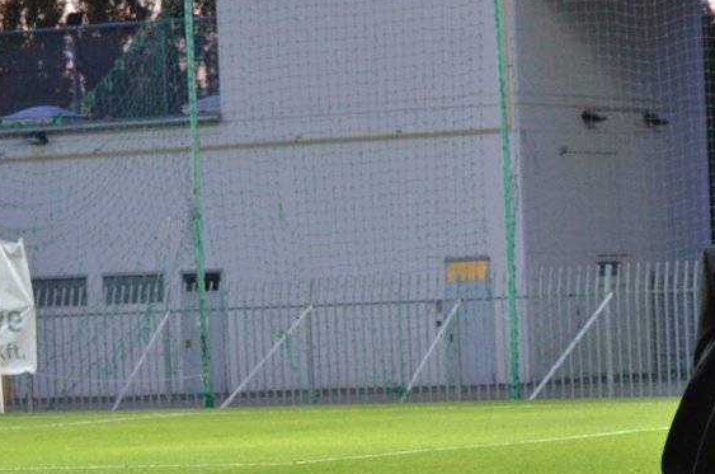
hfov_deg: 9.2
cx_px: 707
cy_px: 439
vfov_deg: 6.1
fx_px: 4440
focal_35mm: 224
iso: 2500
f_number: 4.5
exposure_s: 1/250
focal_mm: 70
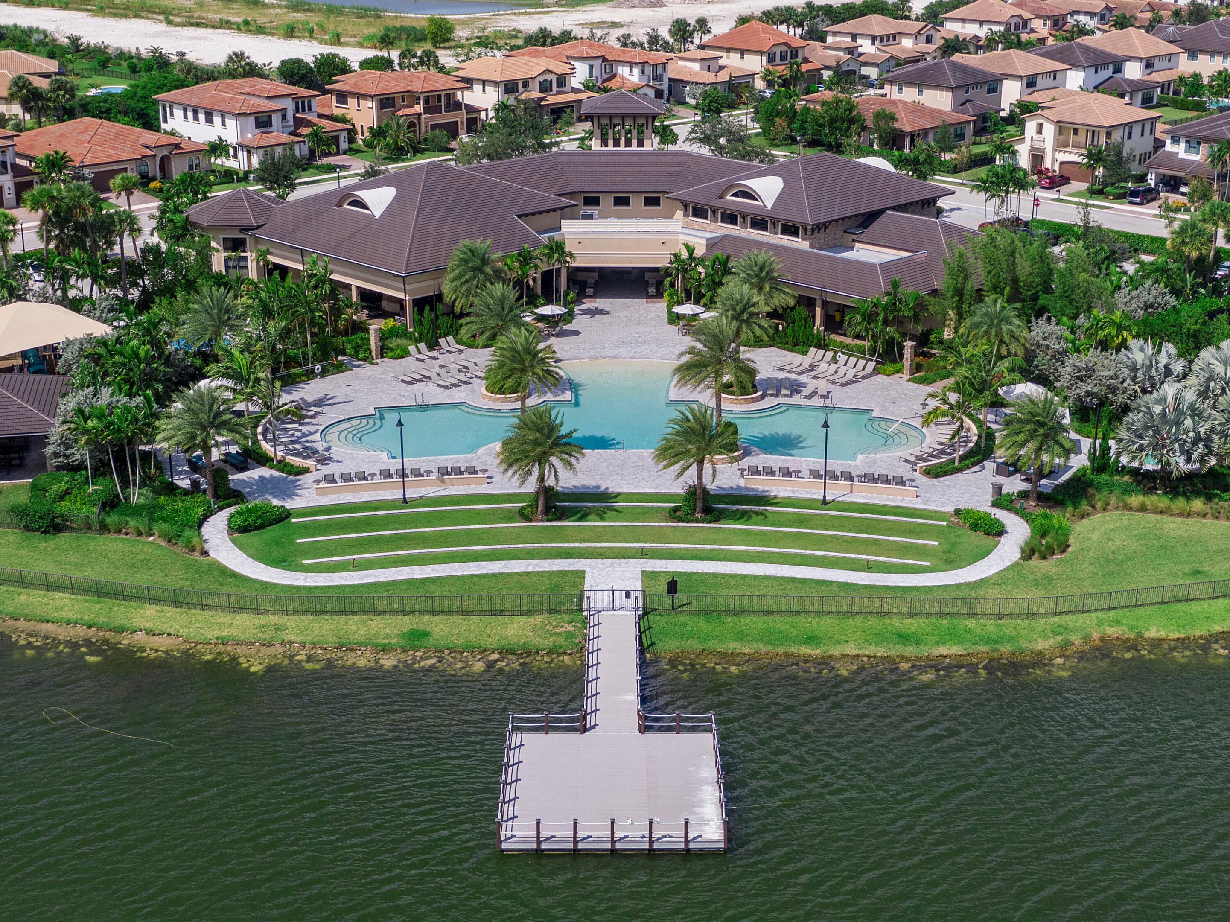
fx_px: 1705
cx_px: 615
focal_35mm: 48
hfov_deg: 39.7
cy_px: 461
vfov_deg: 30.3
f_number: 3.8
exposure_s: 1/1000
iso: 100
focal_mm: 8.6
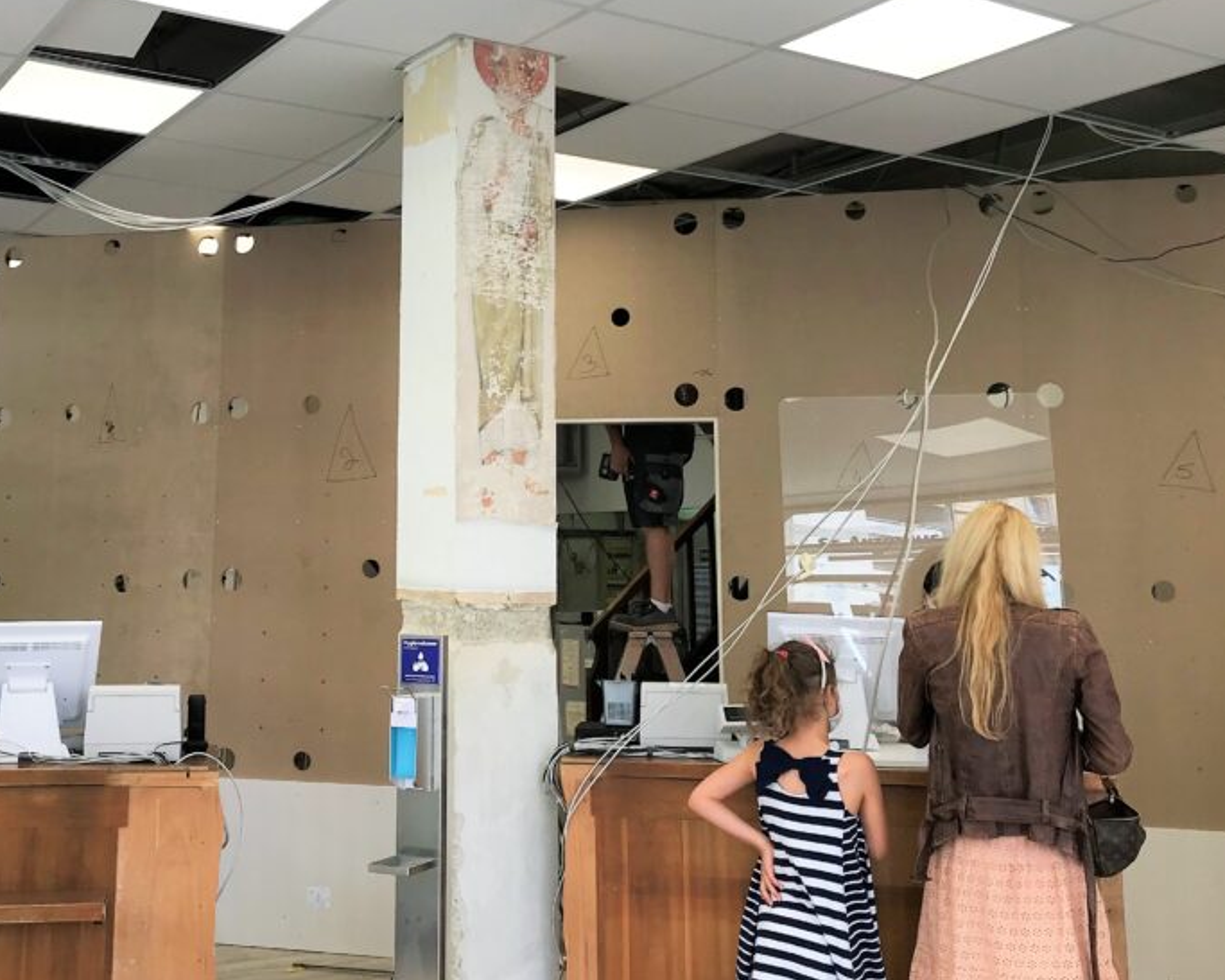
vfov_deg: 36.2
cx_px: 477
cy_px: 354
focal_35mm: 41
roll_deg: -0.3
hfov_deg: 44.5
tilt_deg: +8.8
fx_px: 1486
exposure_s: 1/218
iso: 20
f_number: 1.8
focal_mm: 3.99
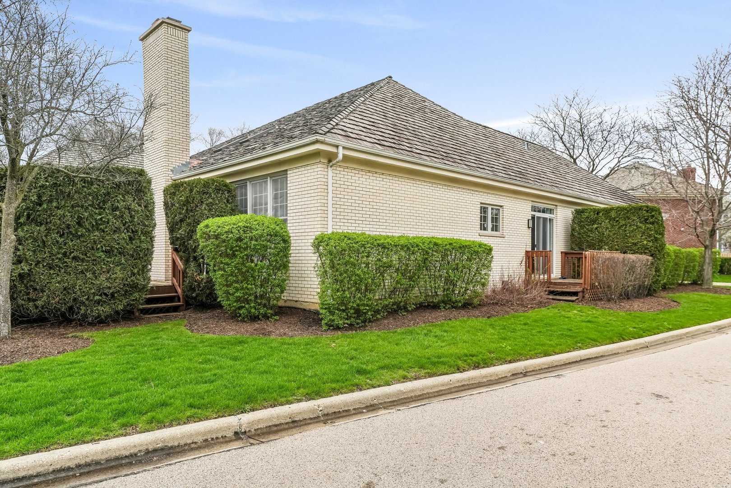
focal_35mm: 24
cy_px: 244
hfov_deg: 73.7
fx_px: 487
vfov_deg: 53.1
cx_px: 366
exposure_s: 1/640
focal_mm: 24
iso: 400
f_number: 8
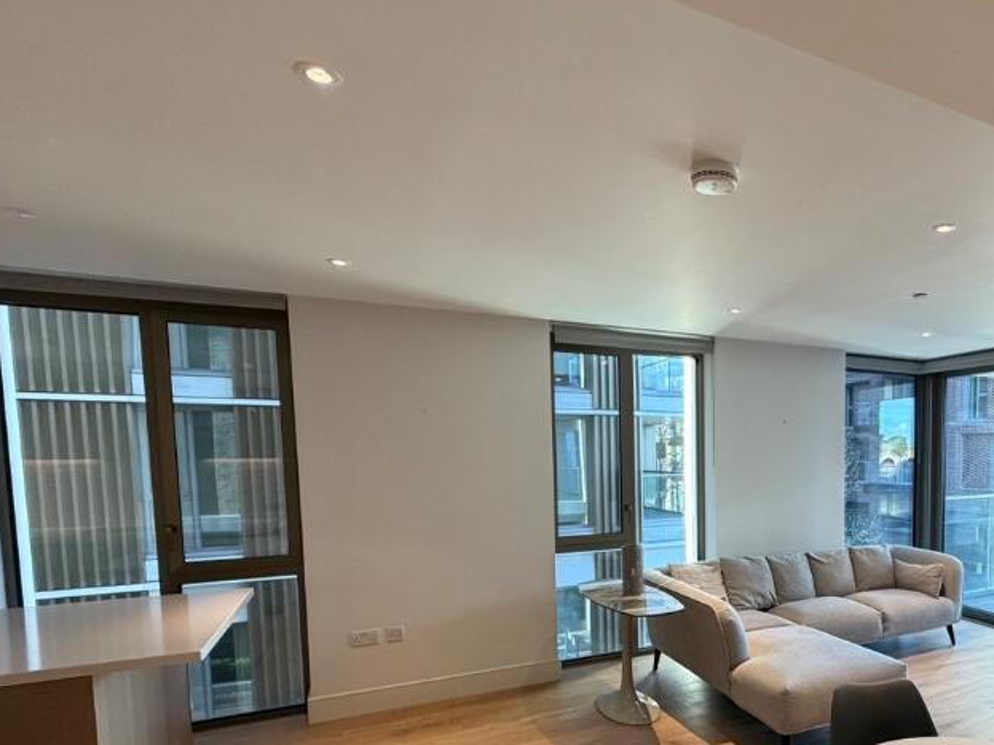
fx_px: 660
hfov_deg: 68.1
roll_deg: +0.0
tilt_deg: -4.4
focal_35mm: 23
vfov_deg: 57.4
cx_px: 771
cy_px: 503
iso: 320
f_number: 2.2
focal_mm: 2.22
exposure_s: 1/121
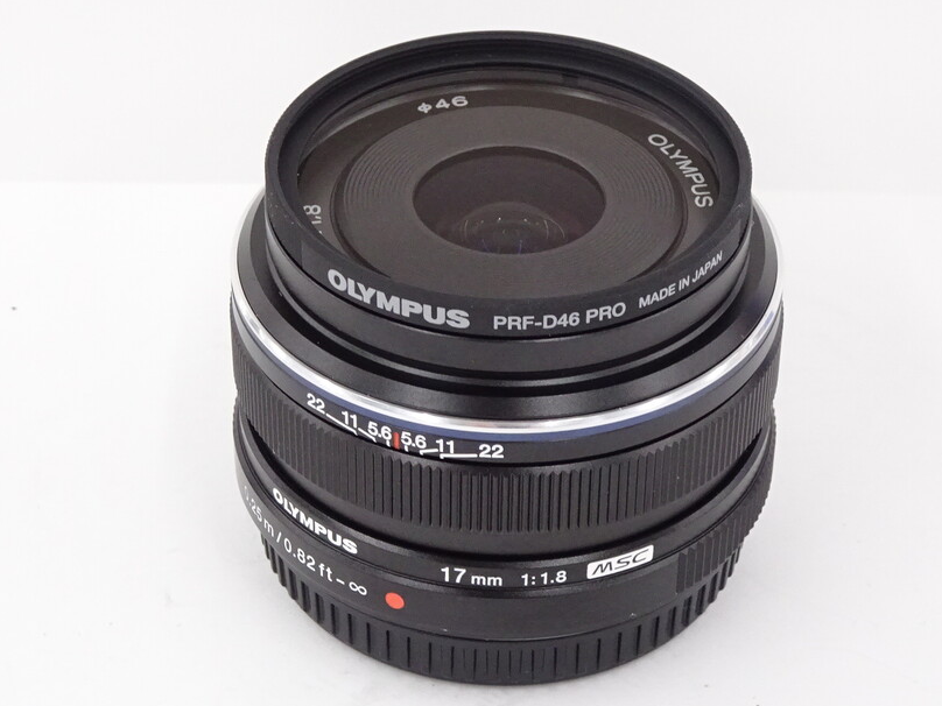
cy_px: 325
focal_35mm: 95
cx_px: 512
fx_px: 2585
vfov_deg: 15.6
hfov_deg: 20.6
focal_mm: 10.95
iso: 500
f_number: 4.5
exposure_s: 1/80
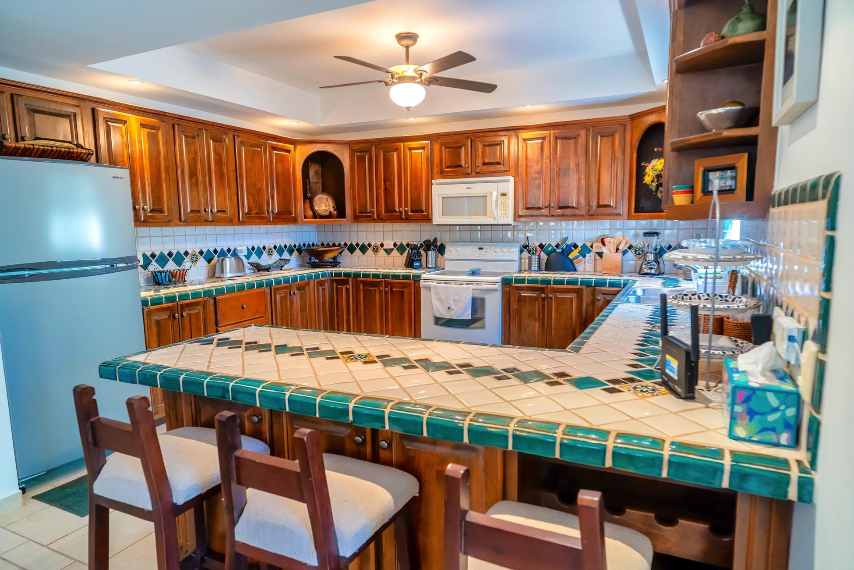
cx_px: 433
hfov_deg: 81.2
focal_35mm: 21
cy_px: 292
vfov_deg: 59.5
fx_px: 498
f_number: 4.5
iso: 800
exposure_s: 1/30
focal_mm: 20
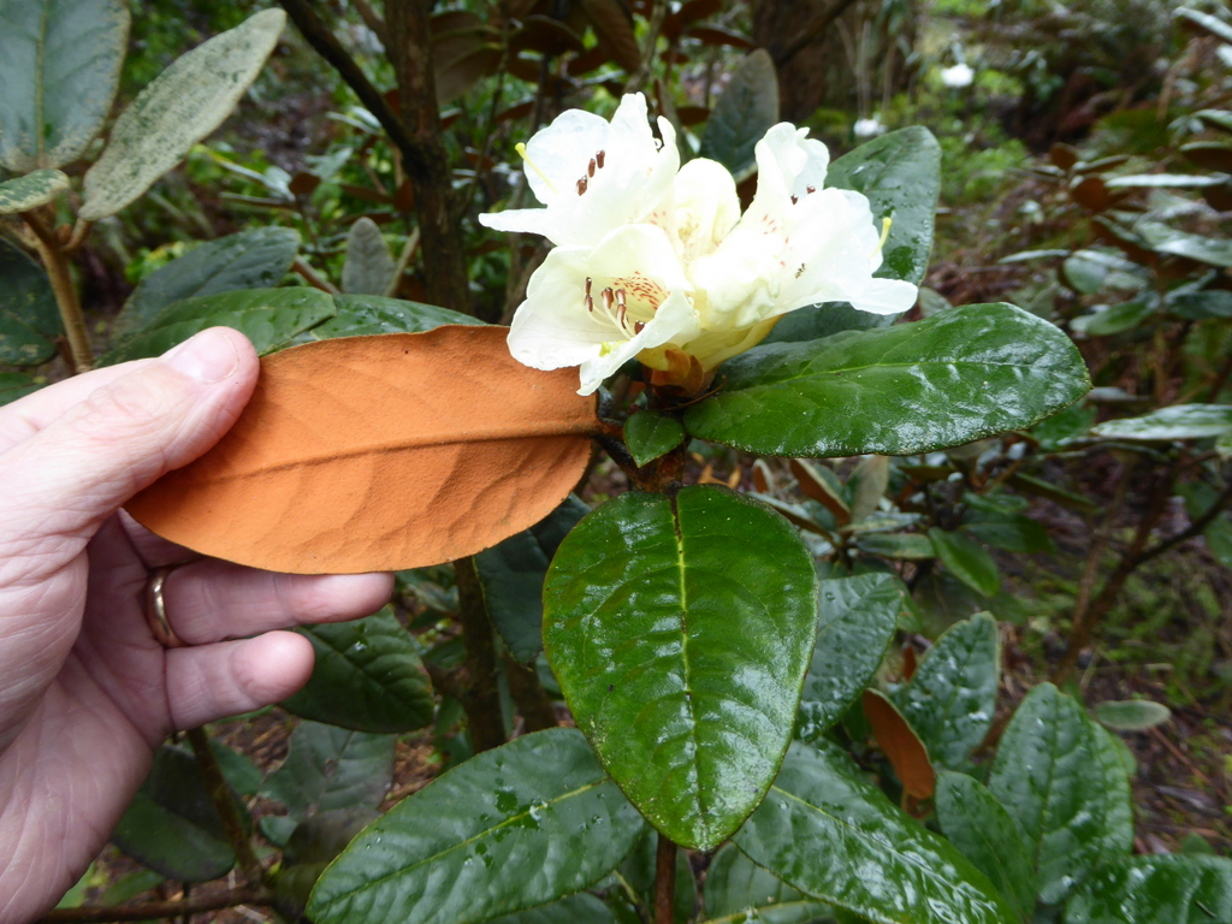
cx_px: 616
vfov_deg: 54.9
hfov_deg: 69.4
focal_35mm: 25
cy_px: 462
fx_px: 890
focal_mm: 4.3
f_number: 3.3
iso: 100
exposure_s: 1/60
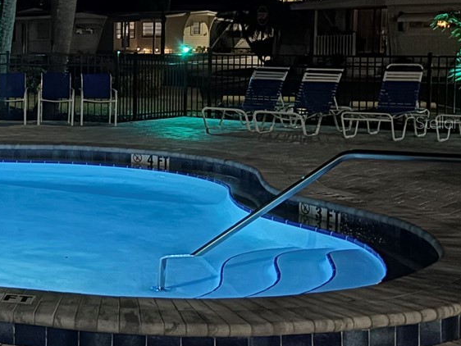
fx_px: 986
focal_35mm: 74
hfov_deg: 22.9
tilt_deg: -5.5
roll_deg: +0.1
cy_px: 122
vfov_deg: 19.9
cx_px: -163
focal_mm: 5.96
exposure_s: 1/12
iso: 640
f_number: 1.6
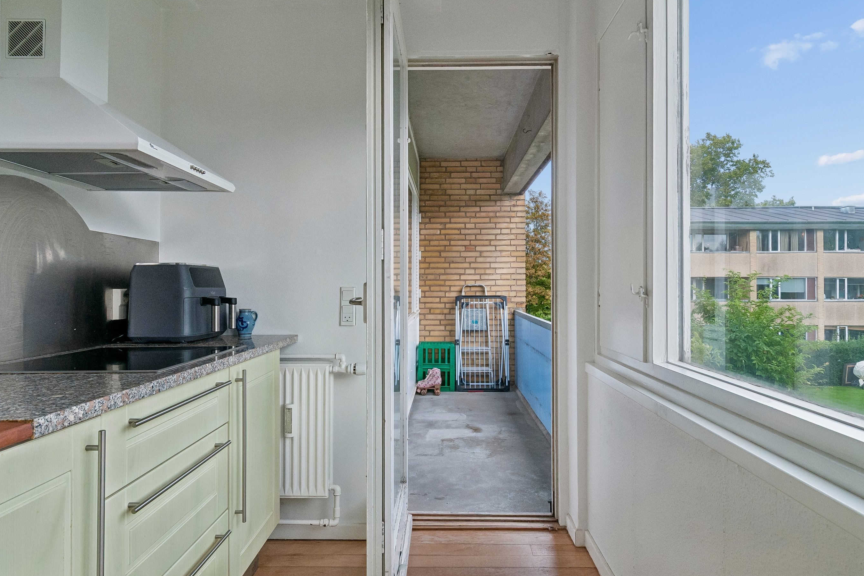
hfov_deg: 84.0
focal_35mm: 20
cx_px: 422
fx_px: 480
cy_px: 270
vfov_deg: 61.9
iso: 200
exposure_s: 1/100
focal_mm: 12
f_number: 10
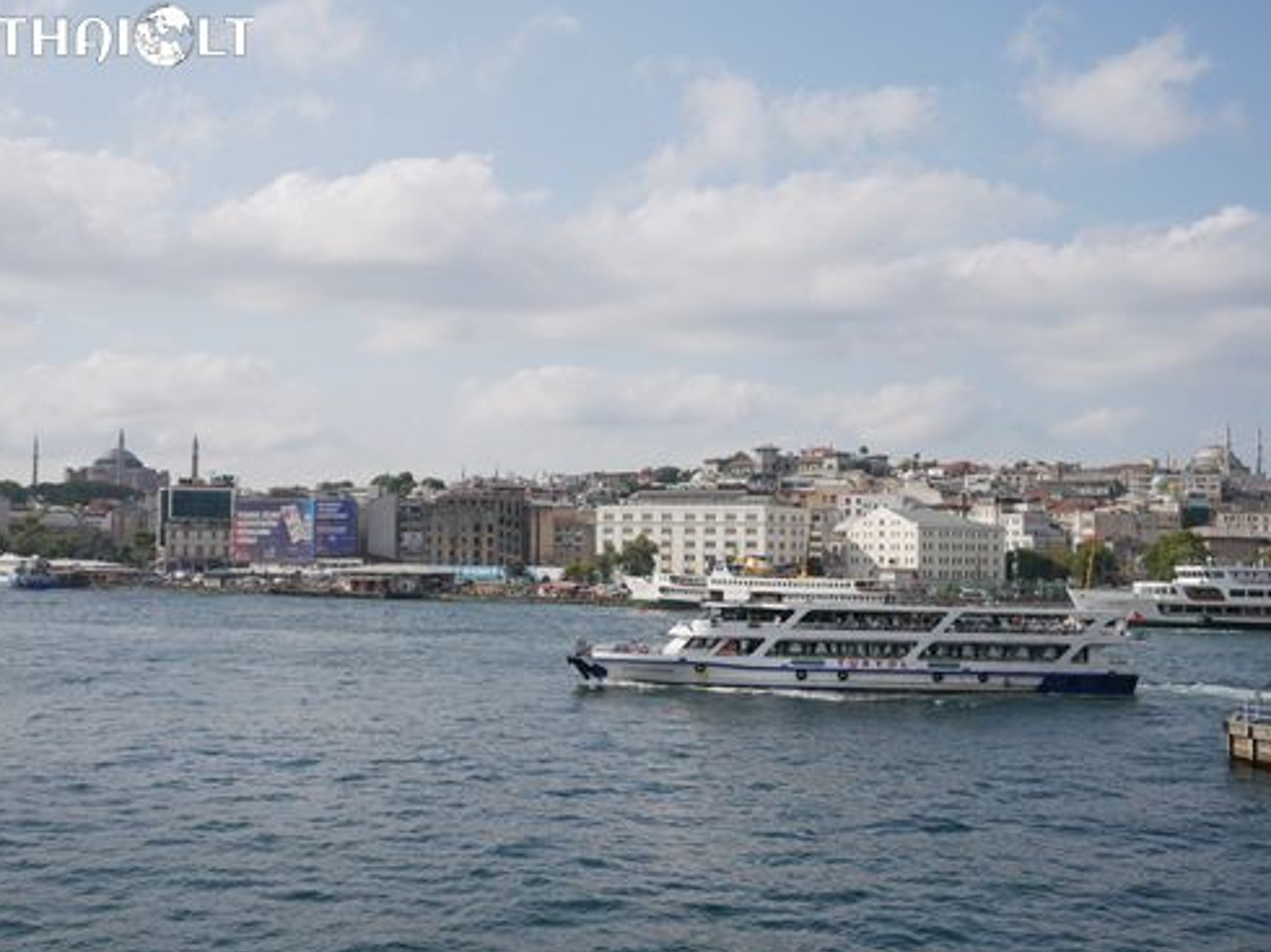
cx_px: 633
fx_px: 1798
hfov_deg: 38.9
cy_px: 479
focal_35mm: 49
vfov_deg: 29.7
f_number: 6.3
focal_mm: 24
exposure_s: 1/1300
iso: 200
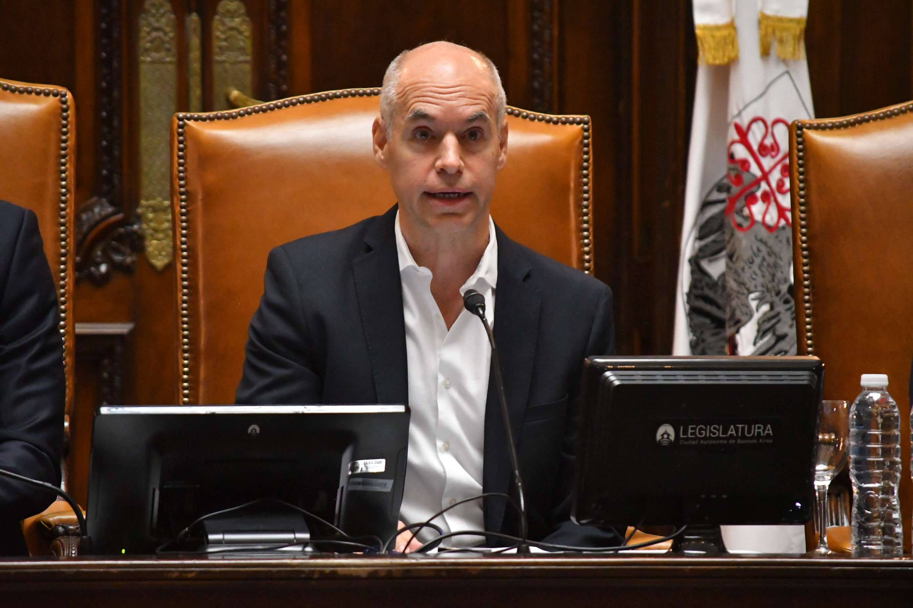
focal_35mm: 240
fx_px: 6086
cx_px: 456
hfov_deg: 8.6
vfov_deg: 5.7
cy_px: 304
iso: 8000
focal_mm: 160
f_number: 5.6
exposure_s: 1/200
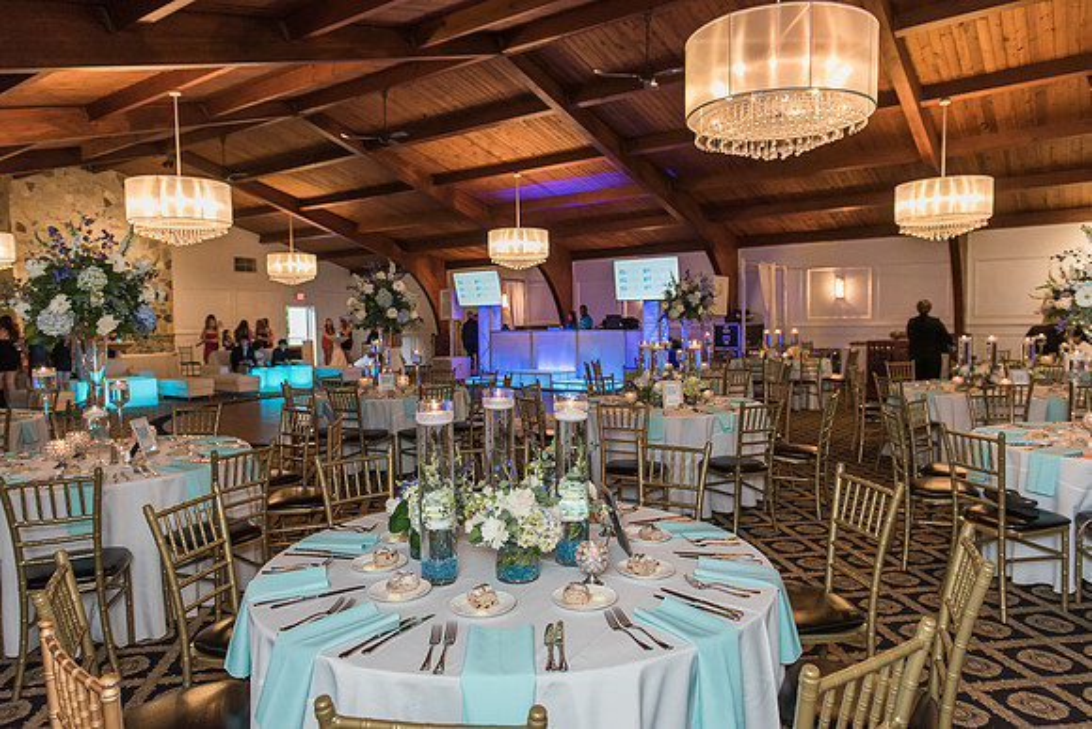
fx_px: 728
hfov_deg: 73.7
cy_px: 364
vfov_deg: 53.2
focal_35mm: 24
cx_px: 546
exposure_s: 1/100
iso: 1600
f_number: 3.5
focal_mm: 24
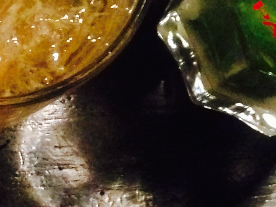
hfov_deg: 11.7
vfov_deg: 9.0
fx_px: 1300
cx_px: -116
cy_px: -33
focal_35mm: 163
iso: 800
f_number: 2.4
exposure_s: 1/15
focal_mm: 4.12
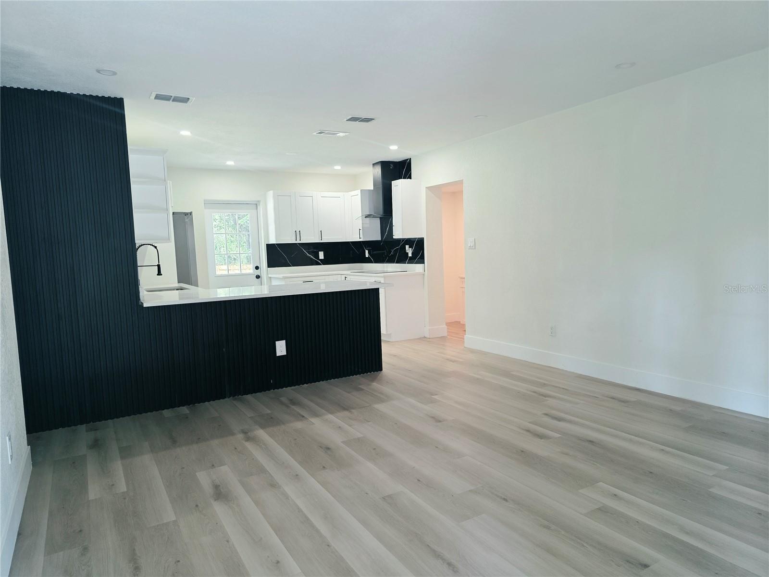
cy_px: 288
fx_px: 511
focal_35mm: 23
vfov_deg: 58.9
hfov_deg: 73.9
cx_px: 384
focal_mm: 6.3
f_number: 1.7
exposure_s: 1/120
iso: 250
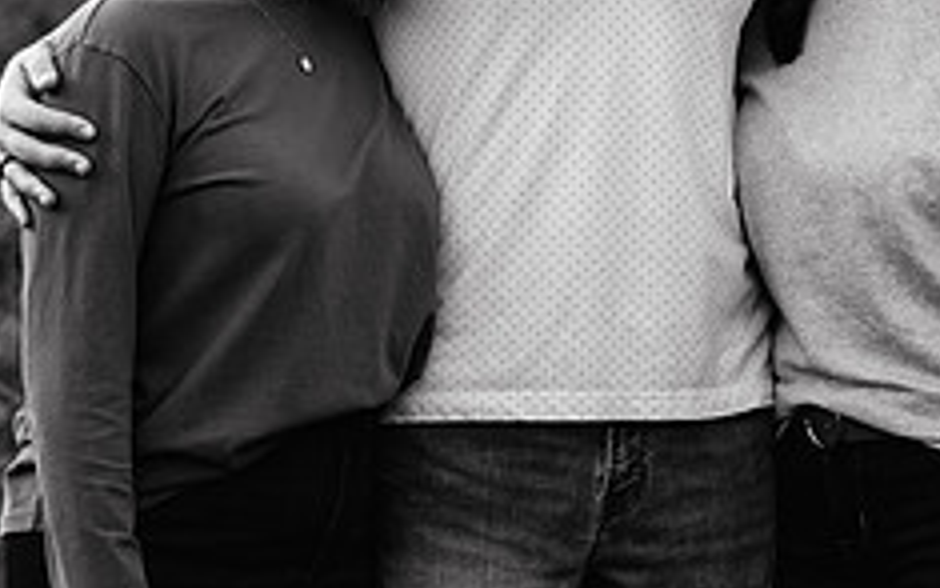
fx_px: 9507
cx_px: 928
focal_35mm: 371
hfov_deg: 5.6
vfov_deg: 3.5
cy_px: -10
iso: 500
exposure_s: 1/160
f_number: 5.6
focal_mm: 131
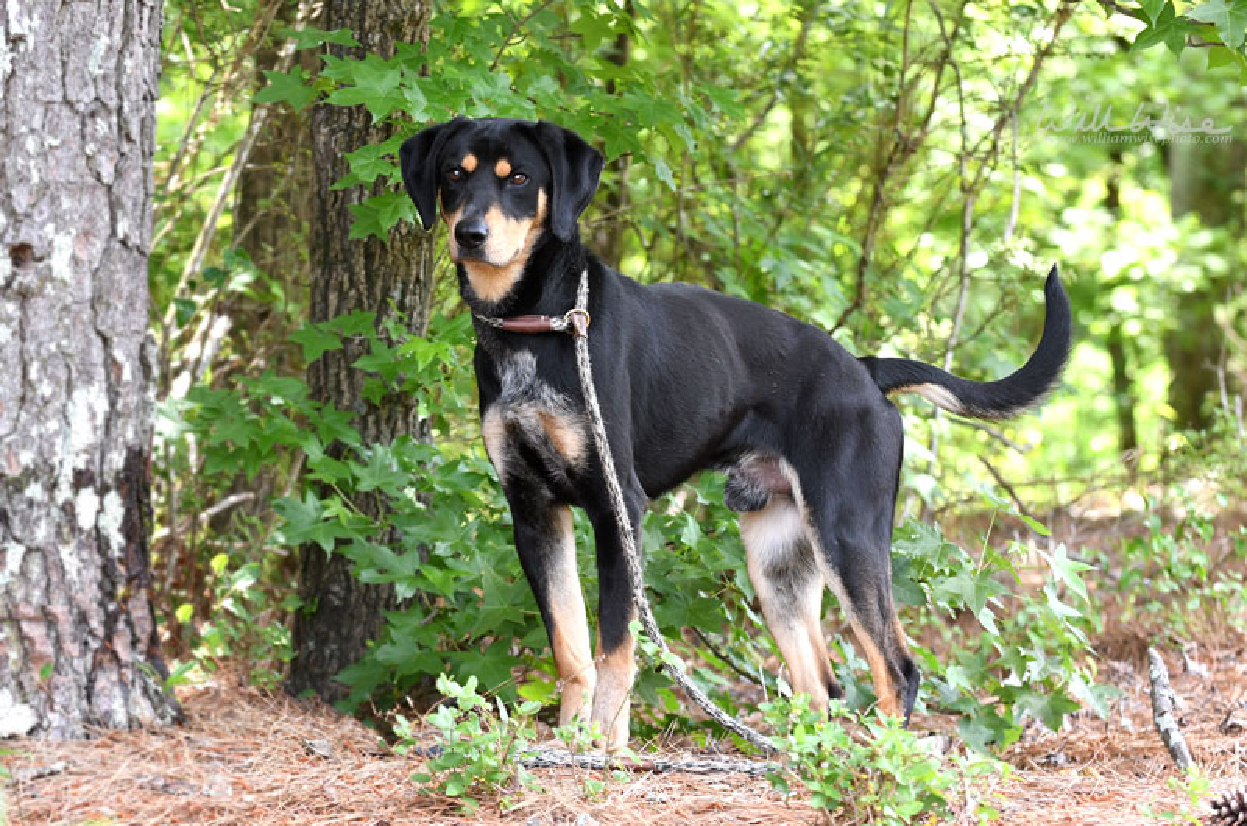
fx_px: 4926
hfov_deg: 14.4
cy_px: 413
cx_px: 624
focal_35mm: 142
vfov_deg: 9.6
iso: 1000
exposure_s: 1/400
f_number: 5
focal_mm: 95
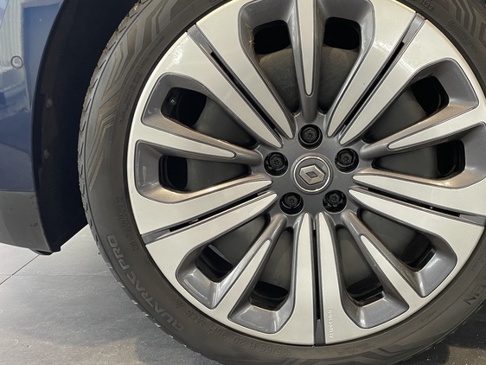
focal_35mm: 37
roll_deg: -0.8
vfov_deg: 38.7
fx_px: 520
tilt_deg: -11.8
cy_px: 172
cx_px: 291
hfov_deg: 49.8
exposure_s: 1/50
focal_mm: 4.2
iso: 80
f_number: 1.6
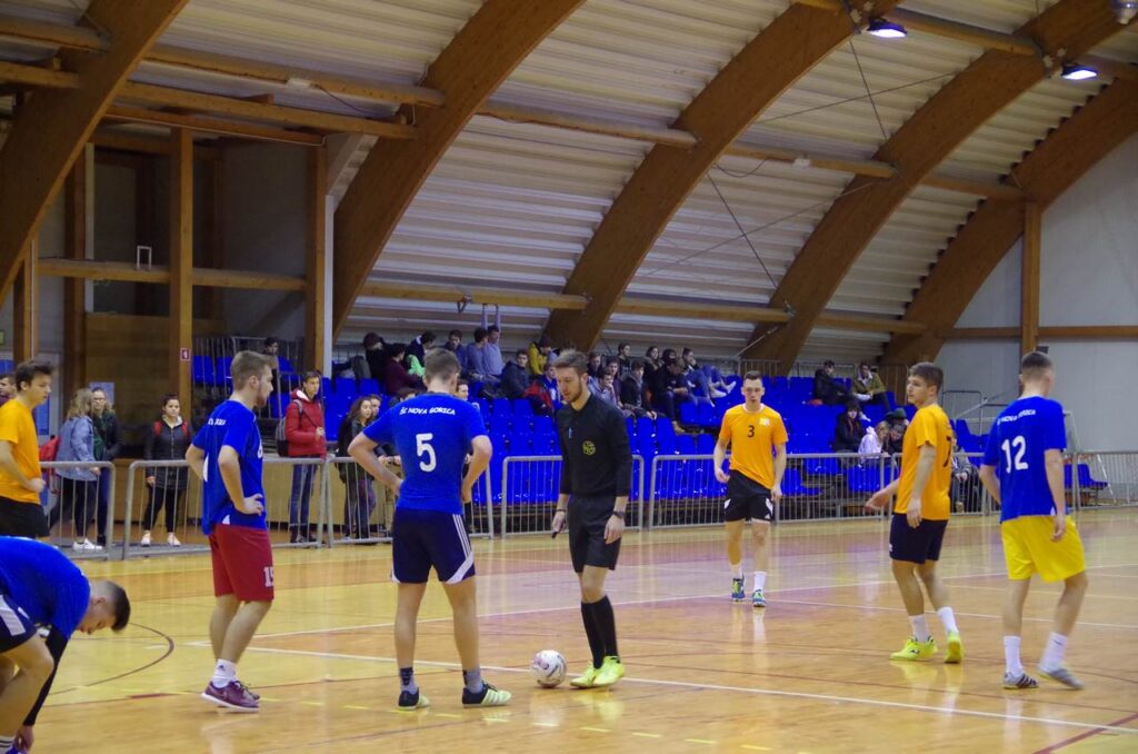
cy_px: 377
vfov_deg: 17.2
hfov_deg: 25.7
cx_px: 569
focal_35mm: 79
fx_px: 2492
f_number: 4.5
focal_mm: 53
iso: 3200
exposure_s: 1/60
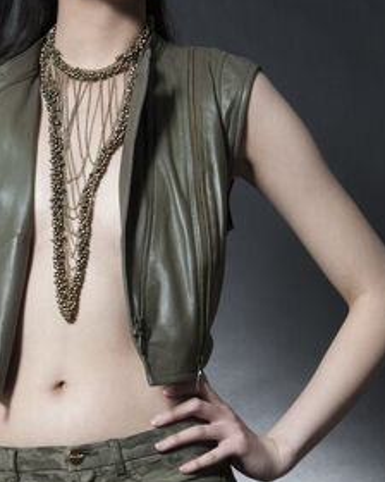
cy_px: 305
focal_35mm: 159
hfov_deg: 9.7
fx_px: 2265
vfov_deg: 12.1
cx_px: 87
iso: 200
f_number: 9
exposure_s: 1/60
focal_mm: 50
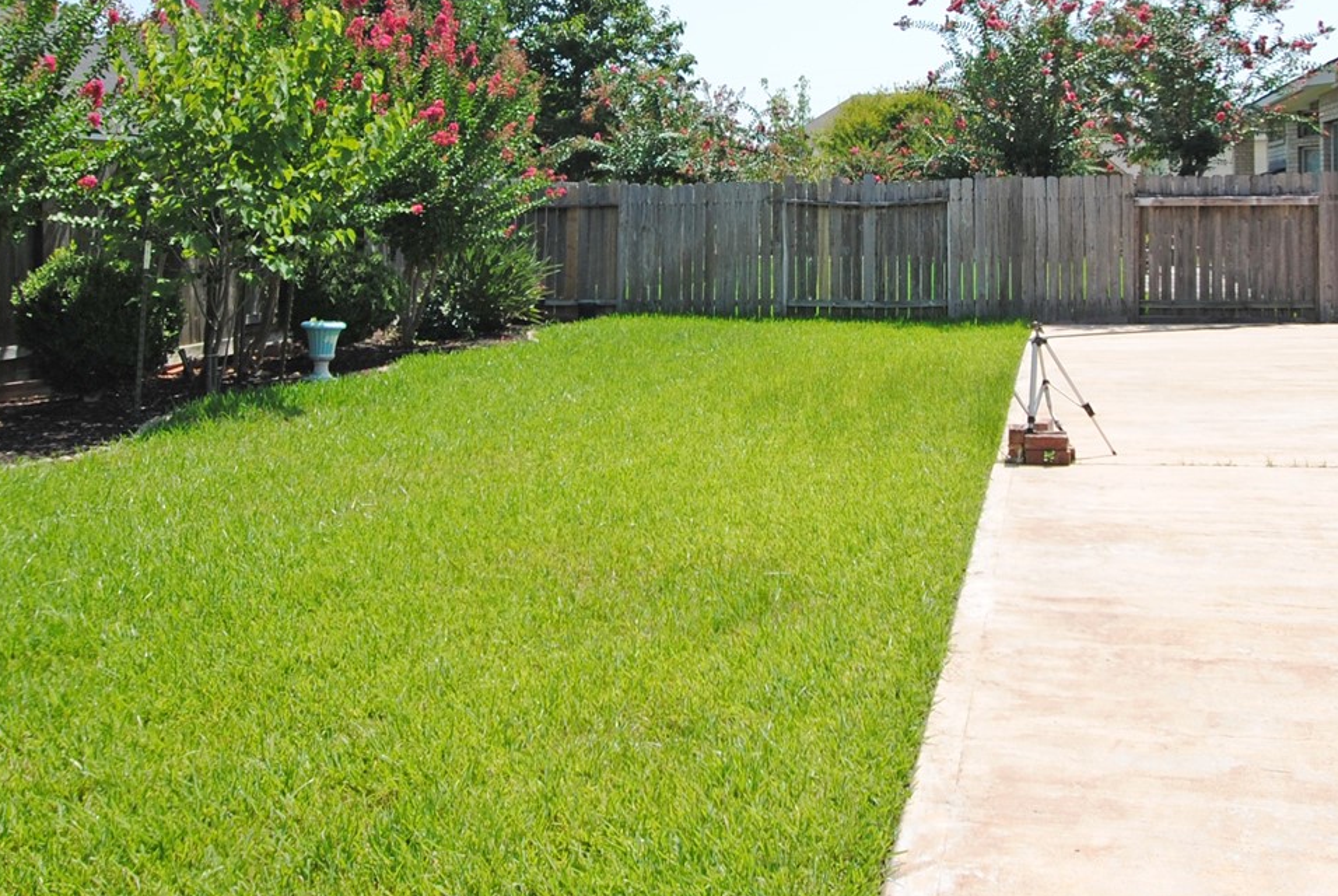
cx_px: 762
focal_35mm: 34
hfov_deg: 55.5
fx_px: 1265
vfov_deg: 37.7
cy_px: 195
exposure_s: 1/640
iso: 100
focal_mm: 10
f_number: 4.5
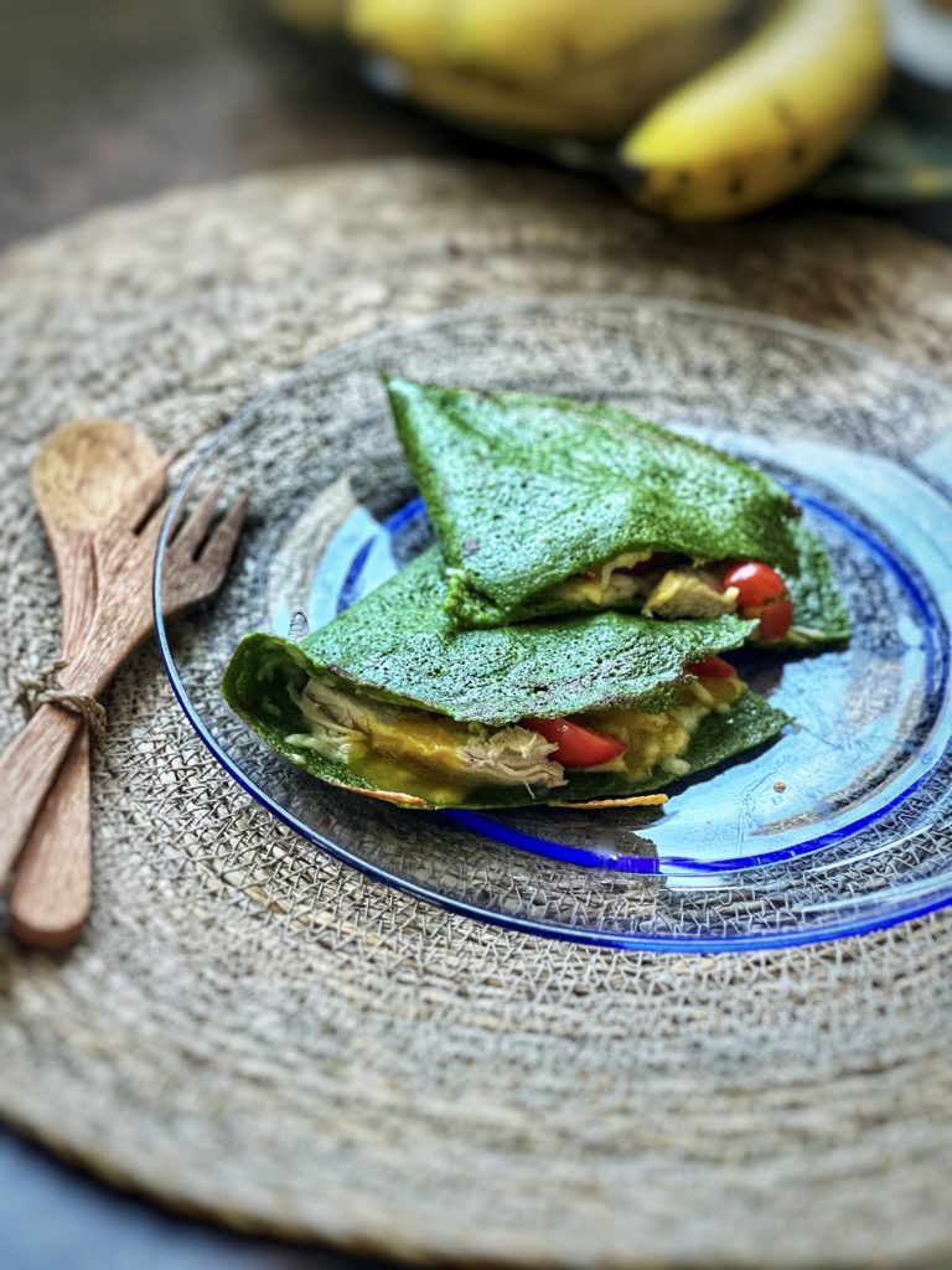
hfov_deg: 19.1
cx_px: 476
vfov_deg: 25.3
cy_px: 635
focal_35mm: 77
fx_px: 2824
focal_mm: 9
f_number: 2.8
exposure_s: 1/85
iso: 250
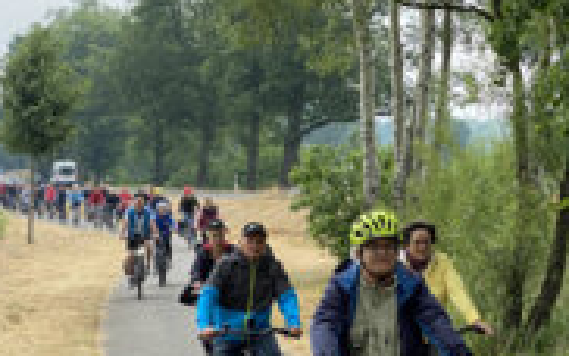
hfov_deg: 17.2
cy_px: 269
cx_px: 378
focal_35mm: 121
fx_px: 1878
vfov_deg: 10.8
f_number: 2
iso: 20
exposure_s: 1/424
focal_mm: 6
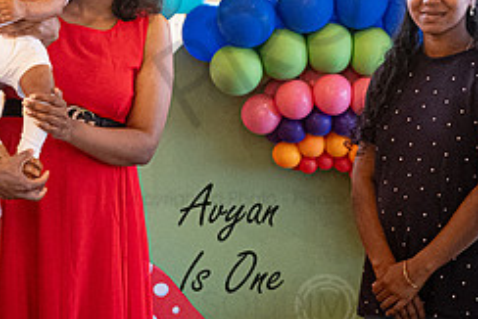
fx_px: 2365
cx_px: 335
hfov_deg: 11.5
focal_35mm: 178
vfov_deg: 7.7
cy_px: 58
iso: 3200
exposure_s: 1/60
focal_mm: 50
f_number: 2.8
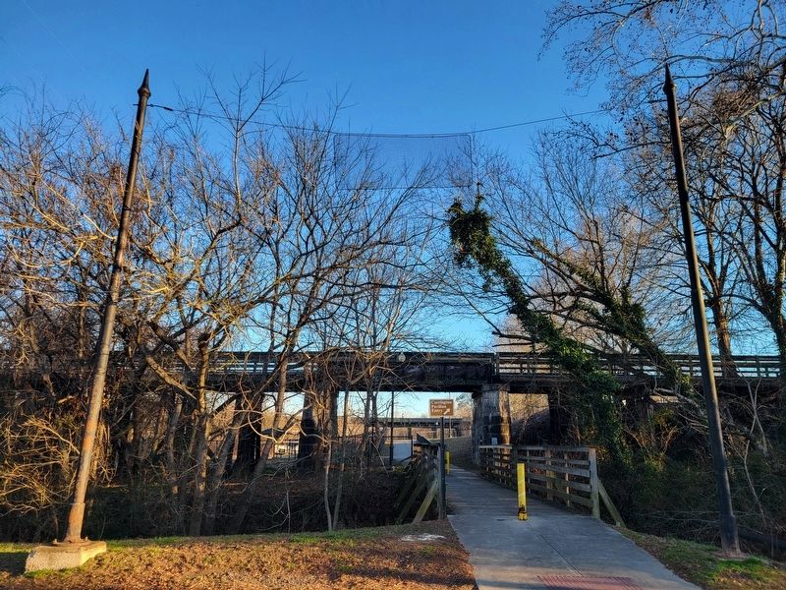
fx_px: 590
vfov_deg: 53.1
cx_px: 393
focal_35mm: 26
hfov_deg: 67.3
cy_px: 295
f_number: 1.8
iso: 40
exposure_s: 1/435
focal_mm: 5.4
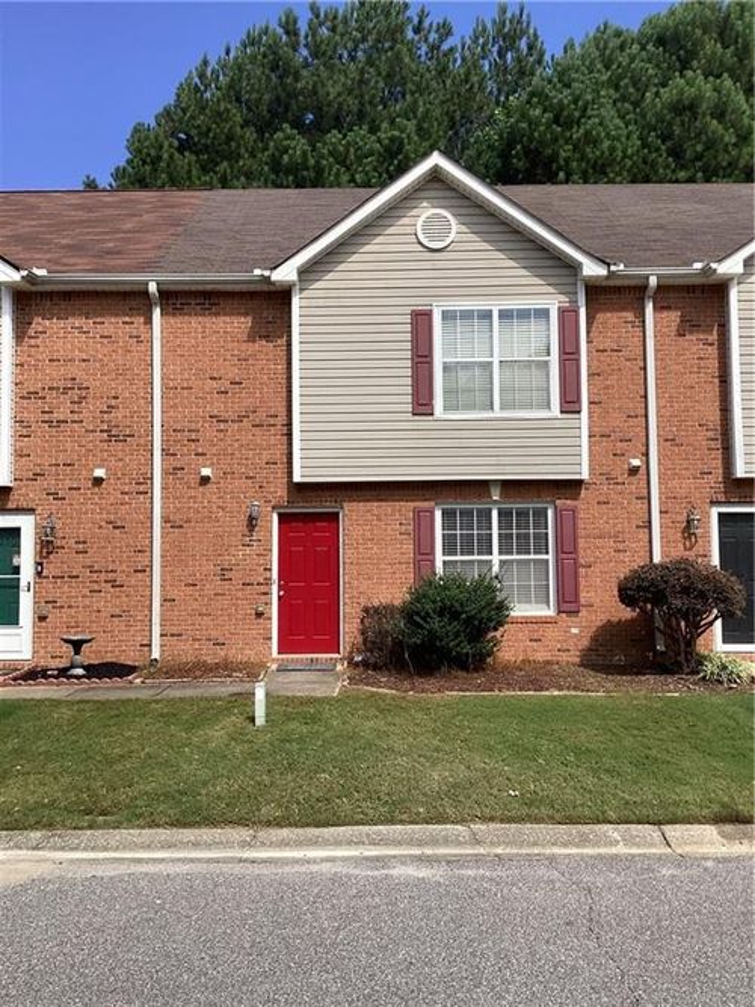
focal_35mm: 31
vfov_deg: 58.4
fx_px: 902
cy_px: 504
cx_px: 378
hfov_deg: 45.4
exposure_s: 1/1597
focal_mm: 3.3
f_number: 2.4
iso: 25
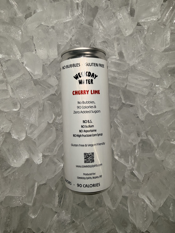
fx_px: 162
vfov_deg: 71.6
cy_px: 116
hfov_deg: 56.8
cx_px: 88
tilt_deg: -84.4
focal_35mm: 24
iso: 100
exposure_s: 1/120
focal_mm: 2.22
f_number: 2.2
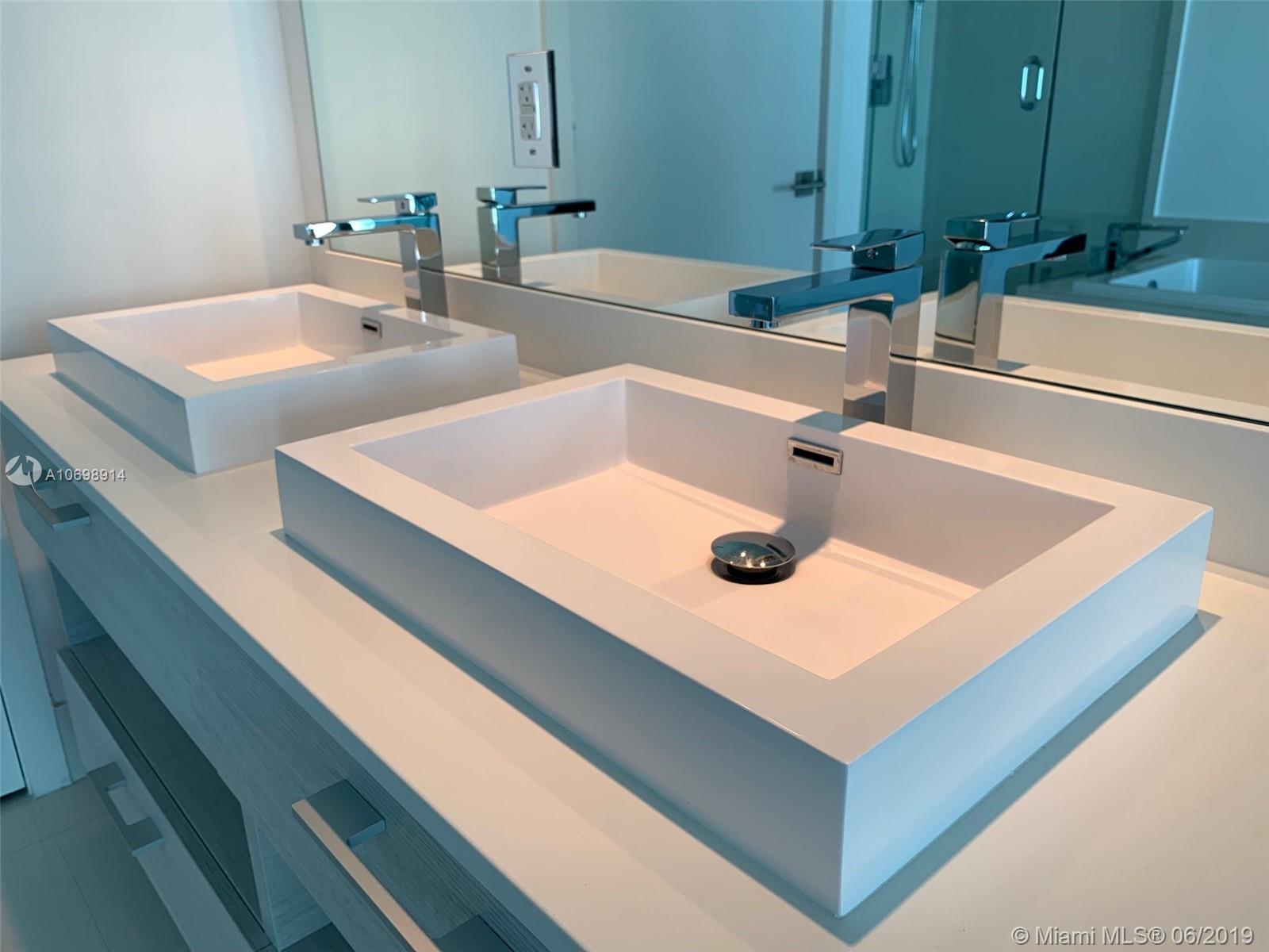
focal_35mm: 26
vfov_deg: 53.1
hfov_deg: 67.3
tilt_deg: -19.6
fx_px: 953
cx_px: 634
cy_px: 476
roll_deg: +2.1
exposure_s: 1/120
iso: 25
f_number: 1.8
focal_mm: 4.25
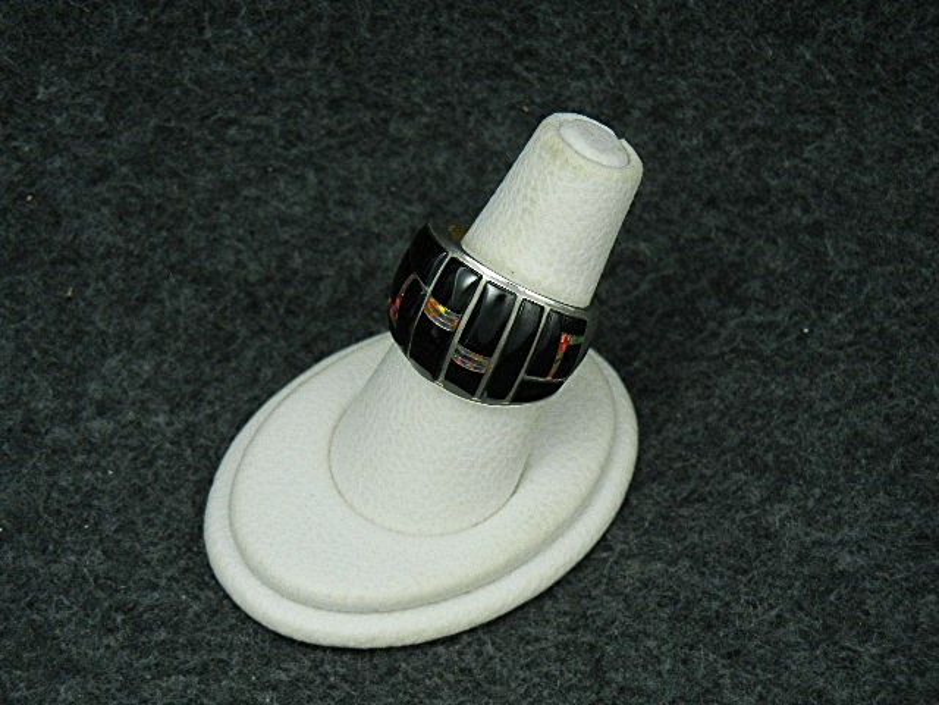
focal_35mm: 116
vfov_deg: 12.8
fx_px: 3147
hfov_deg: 17.0
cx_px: 470
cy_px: 352
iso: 400
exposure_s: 1/19.7
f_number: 4.6
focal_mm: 20.9
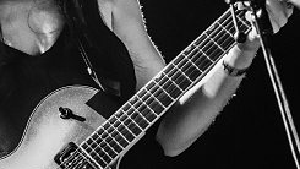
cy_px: -22
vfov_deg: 3.8
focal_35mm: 323
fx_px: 2570
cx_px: 69
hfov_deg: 6.7
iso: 4000
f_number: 2.8
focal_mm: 70
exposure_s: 1/80
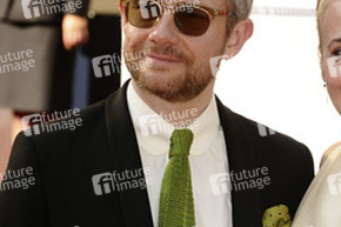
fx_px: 2206
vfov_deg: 5.9
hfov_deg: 8.8
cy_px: 93
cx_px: 255
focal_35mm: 233
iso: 320
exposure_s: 1/250
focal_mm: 100
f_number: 6.3
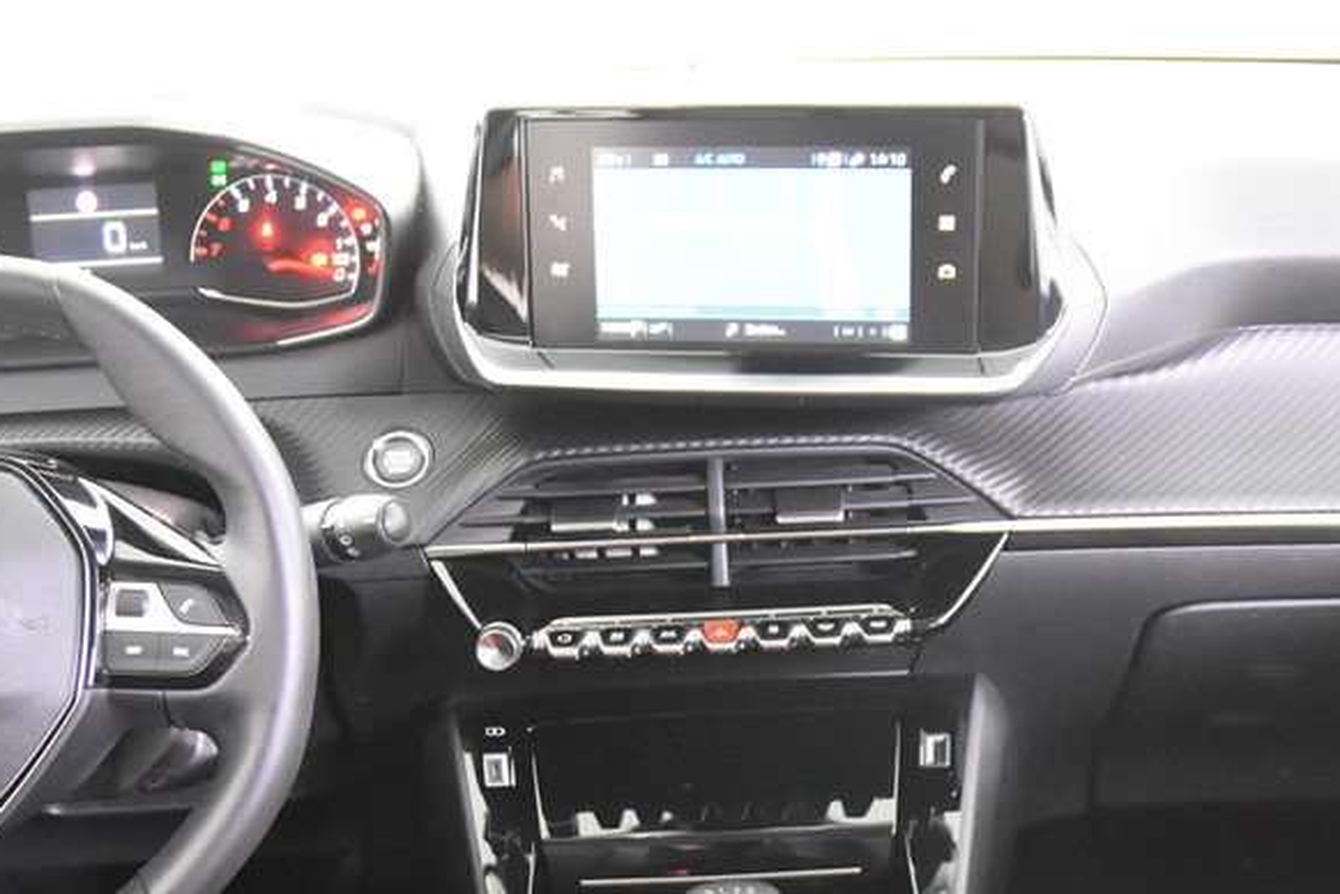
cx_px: 760
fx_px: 2088
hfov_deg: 35.5
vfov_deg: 23.4
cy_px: 826
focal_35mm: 56
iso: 7200
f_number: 2.8
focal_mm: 17
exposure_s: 1/25
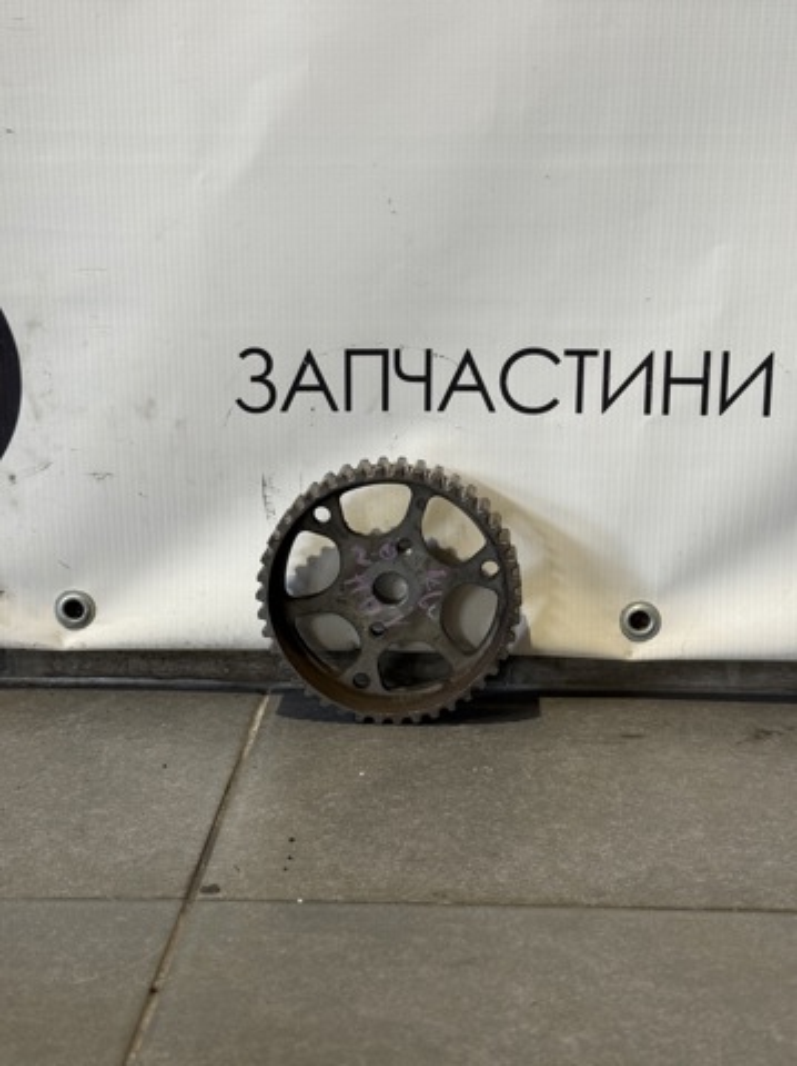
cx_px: 398
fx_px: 1476
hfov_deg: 30.2
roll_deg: -0.7
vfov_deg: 39.7
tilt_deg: -13.6
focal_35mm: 48
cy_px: 533
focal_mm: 6.76
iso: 100
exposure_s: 1/50
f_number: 1.78
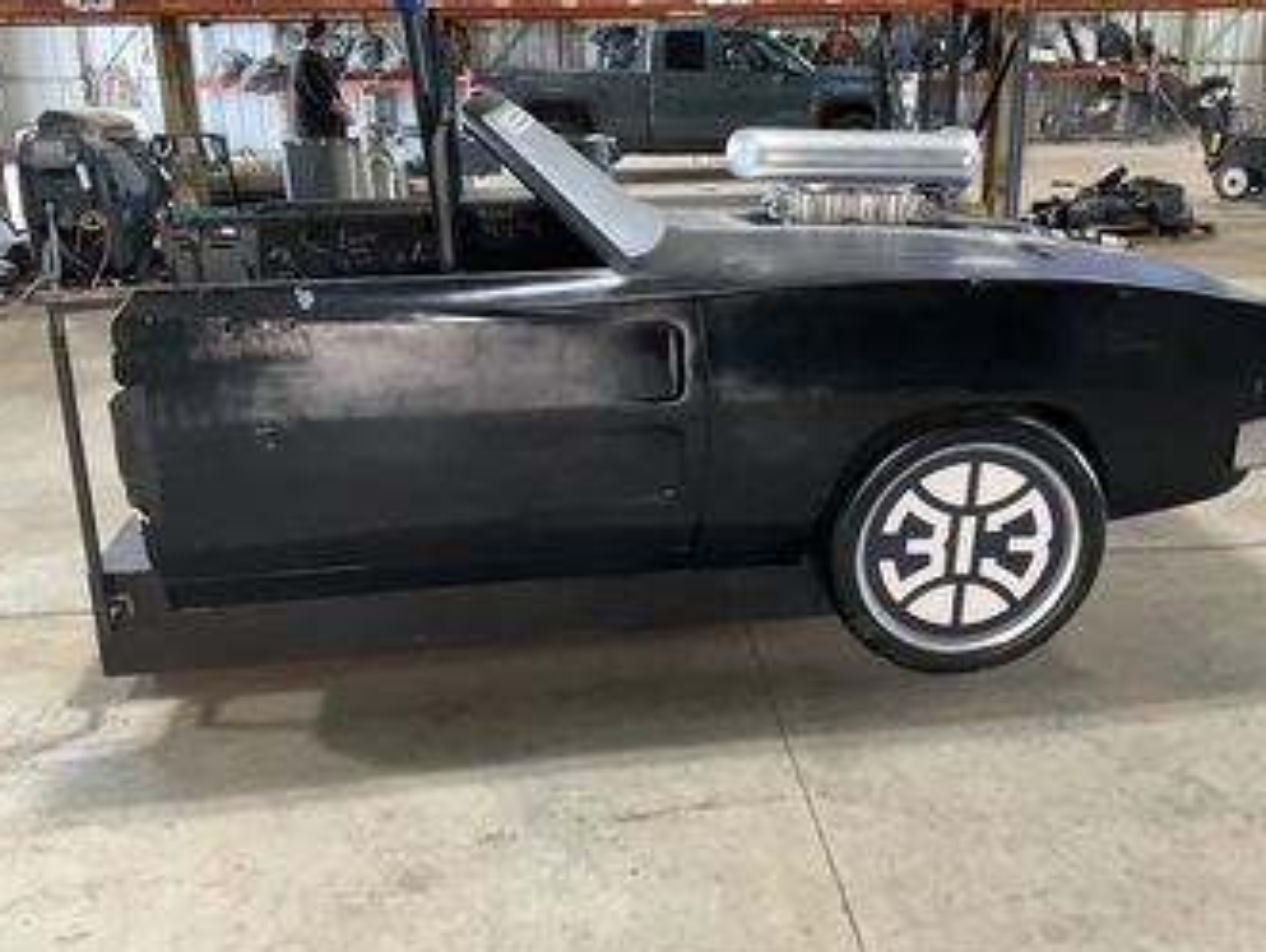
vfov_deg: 40.7
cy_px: 444
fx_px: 1281
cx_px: 685
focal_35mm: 35
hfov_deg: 52.5
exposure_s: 1/60
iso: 125
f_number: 1.8
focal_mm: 3
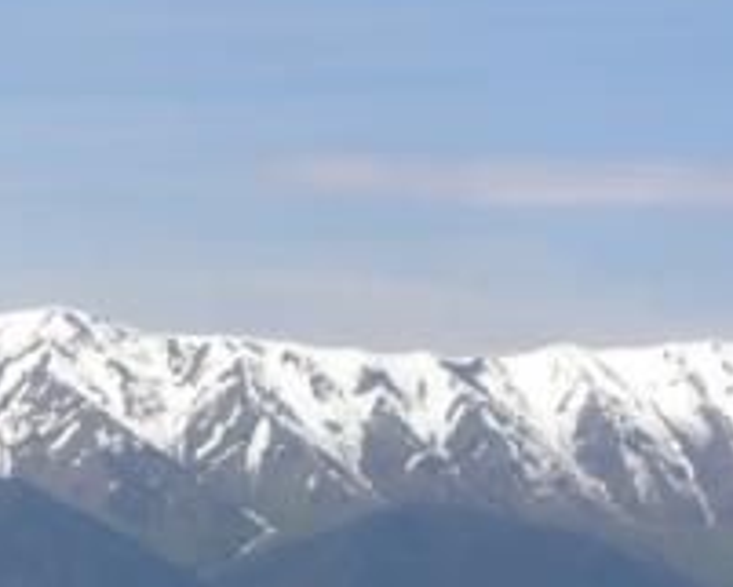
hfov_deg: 7.2
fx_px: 5730
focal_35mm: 264
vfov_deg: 5.9
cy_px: 591
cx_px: -270
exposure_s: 1/350
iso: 64
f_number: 6.3
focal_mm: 15.1
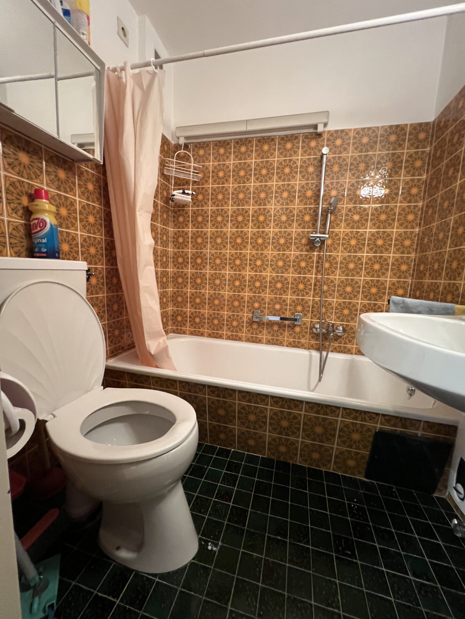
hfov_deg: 89.9
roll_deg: -2.9
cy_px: 310
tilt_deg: -6.8
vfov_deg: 106.2
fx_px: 233
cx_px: 232
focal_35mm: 13
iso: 800
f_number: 1.8
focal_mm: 1.57
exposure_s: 1/50
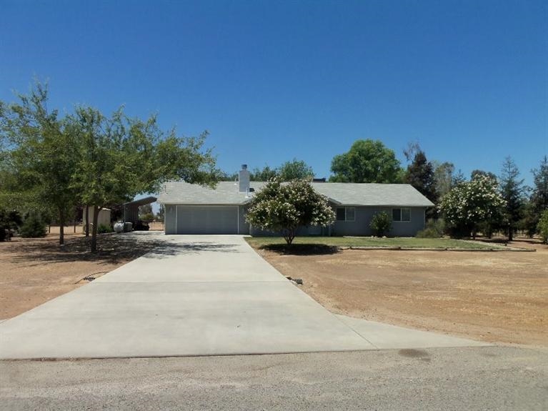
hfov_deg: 61.7
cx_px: 274
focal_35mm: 29
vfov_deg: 48.2
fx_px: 459
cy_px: 206
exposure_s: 1/250
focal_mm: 5.2
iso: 80
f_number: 8.6
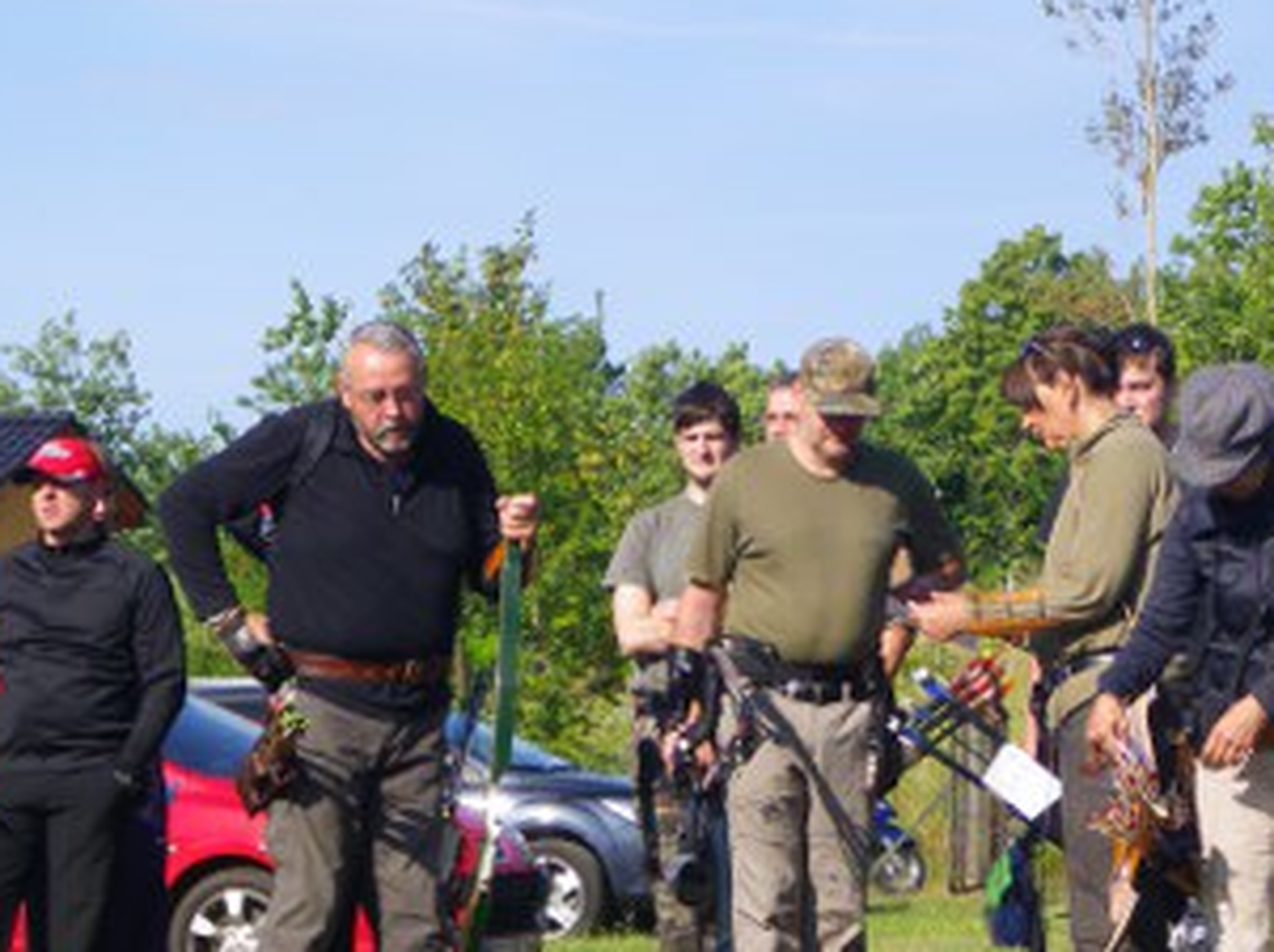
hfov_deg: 15.0
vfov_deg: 11.2
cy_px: 829
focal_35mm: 132
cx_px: 622
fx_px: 4852
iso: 64
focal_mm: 11.1
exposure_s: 1/200
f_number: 5.5
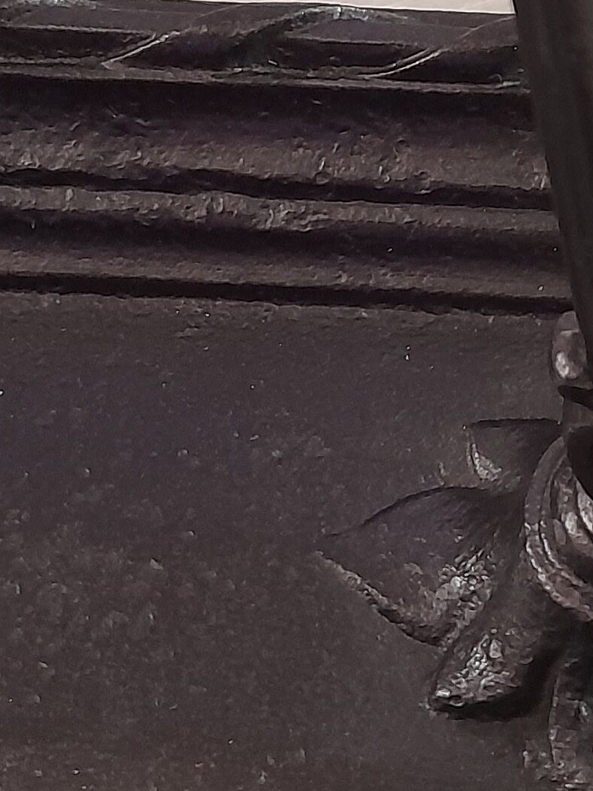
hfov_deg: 14.5
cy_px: -69
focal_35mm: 95
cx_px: 893
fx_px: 2171
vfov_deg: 19.8
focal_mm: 4.6
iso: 400
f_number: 2
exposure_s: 1/50
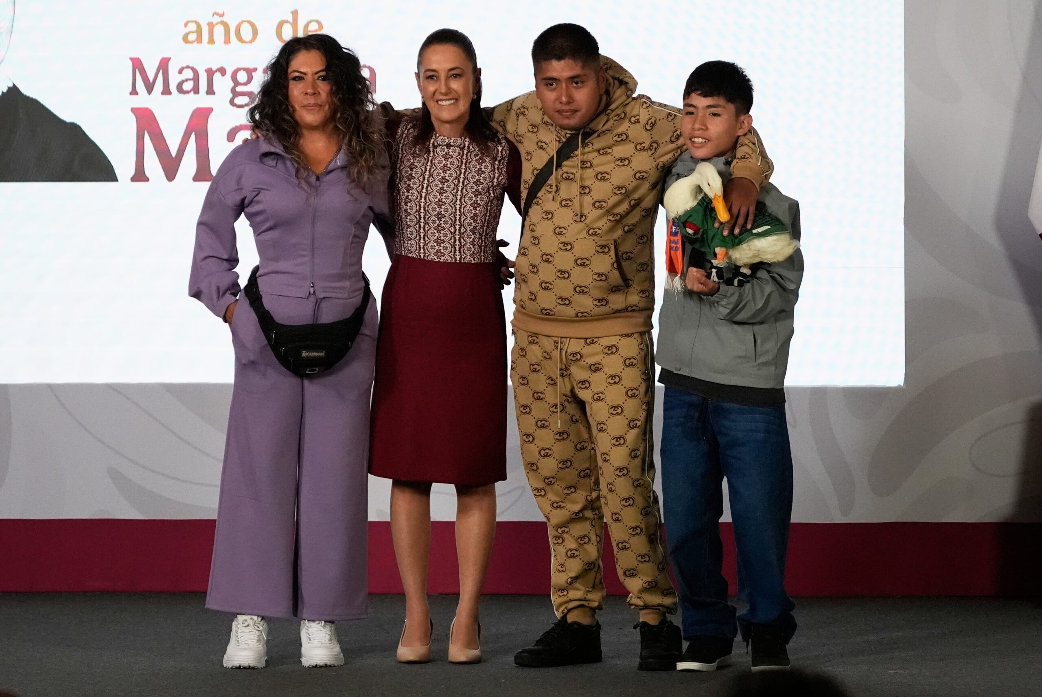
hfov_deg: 6.9
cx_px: 521
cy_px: 348
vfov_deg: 4.6
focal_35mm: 300
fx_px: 8689
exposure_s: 1/320
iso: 5000
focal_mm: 200
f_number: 6.3
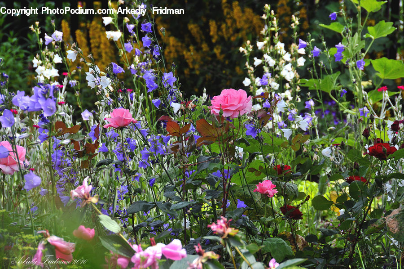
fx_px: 2859
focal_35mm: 255
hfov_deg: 8.1
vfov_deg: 5.4
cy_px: 134
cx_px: 202
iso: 200
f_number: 8
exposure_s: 1/160
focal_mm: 170
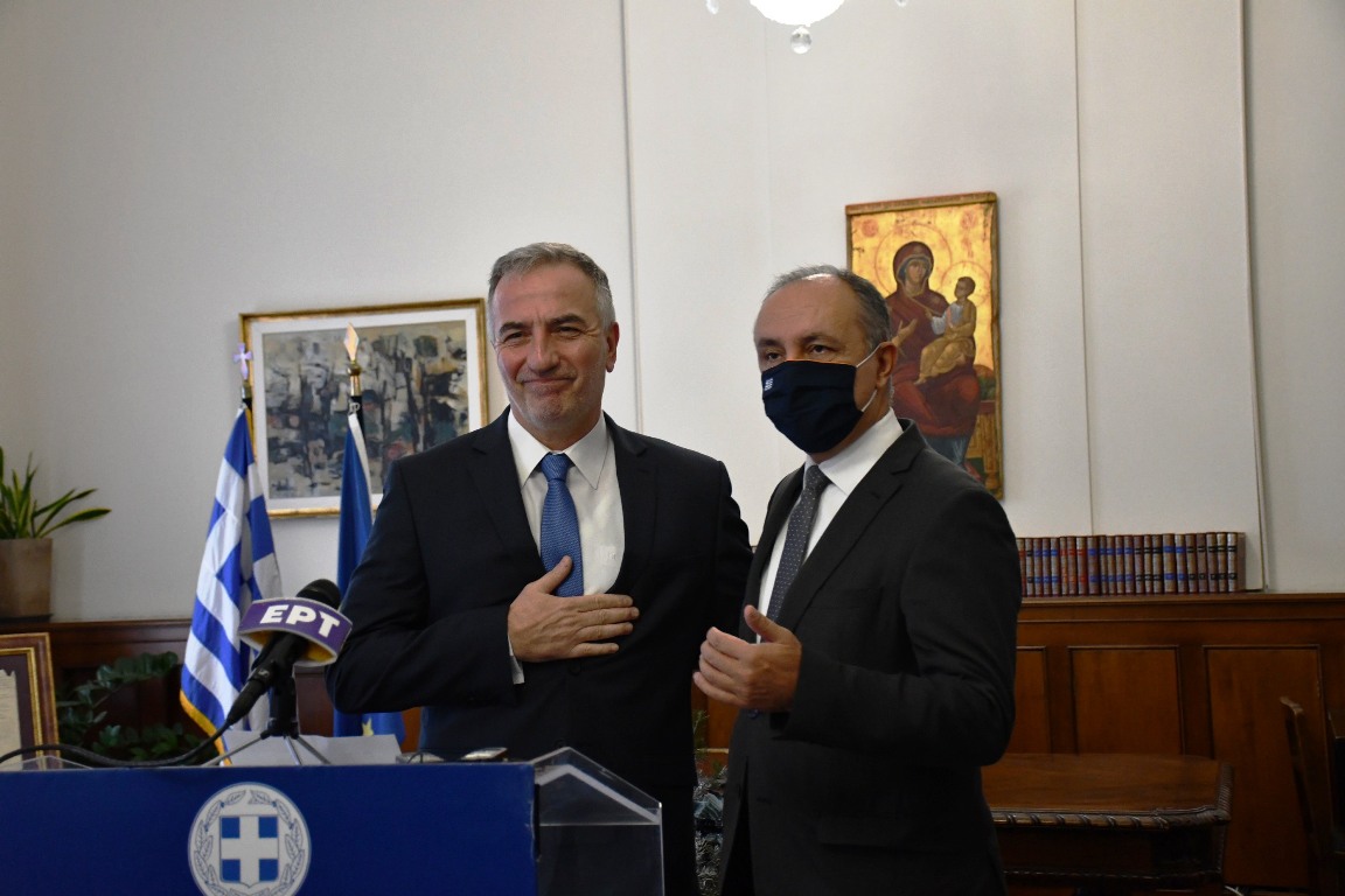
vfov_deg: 26.0
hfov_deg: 38.2
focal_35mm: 52
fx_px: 1943
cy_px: 448
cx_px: 672
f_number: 4.2
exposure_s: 1/125
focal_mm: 35
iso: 2200
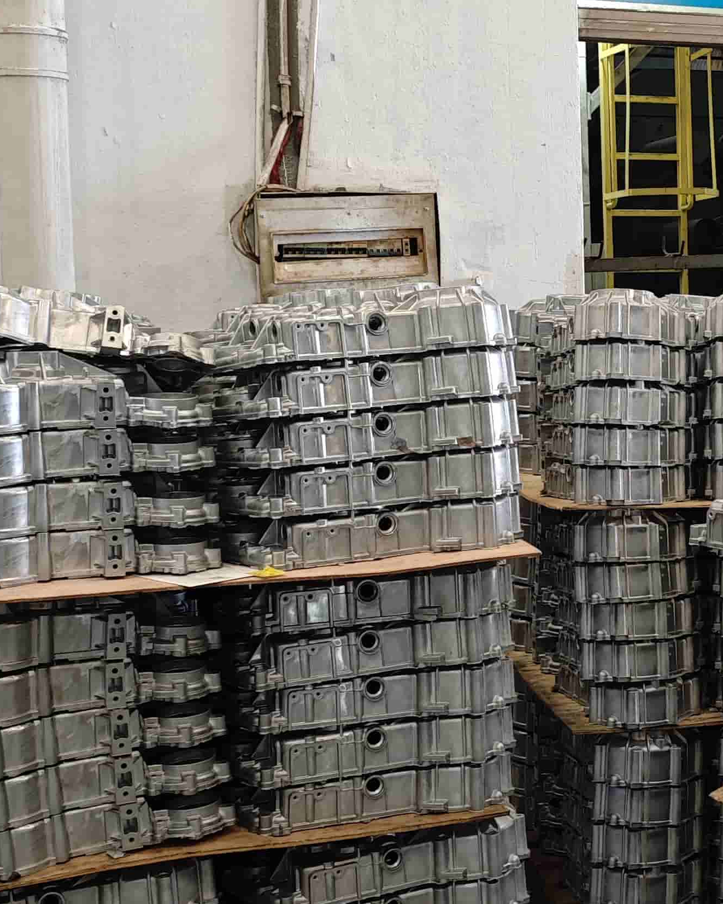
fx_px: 1551
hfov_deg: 25.4
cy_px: 394
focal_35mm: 58
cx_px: 650
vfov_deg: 32.4
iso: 250
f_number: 1.6
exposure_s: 1/50
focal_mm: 6.55
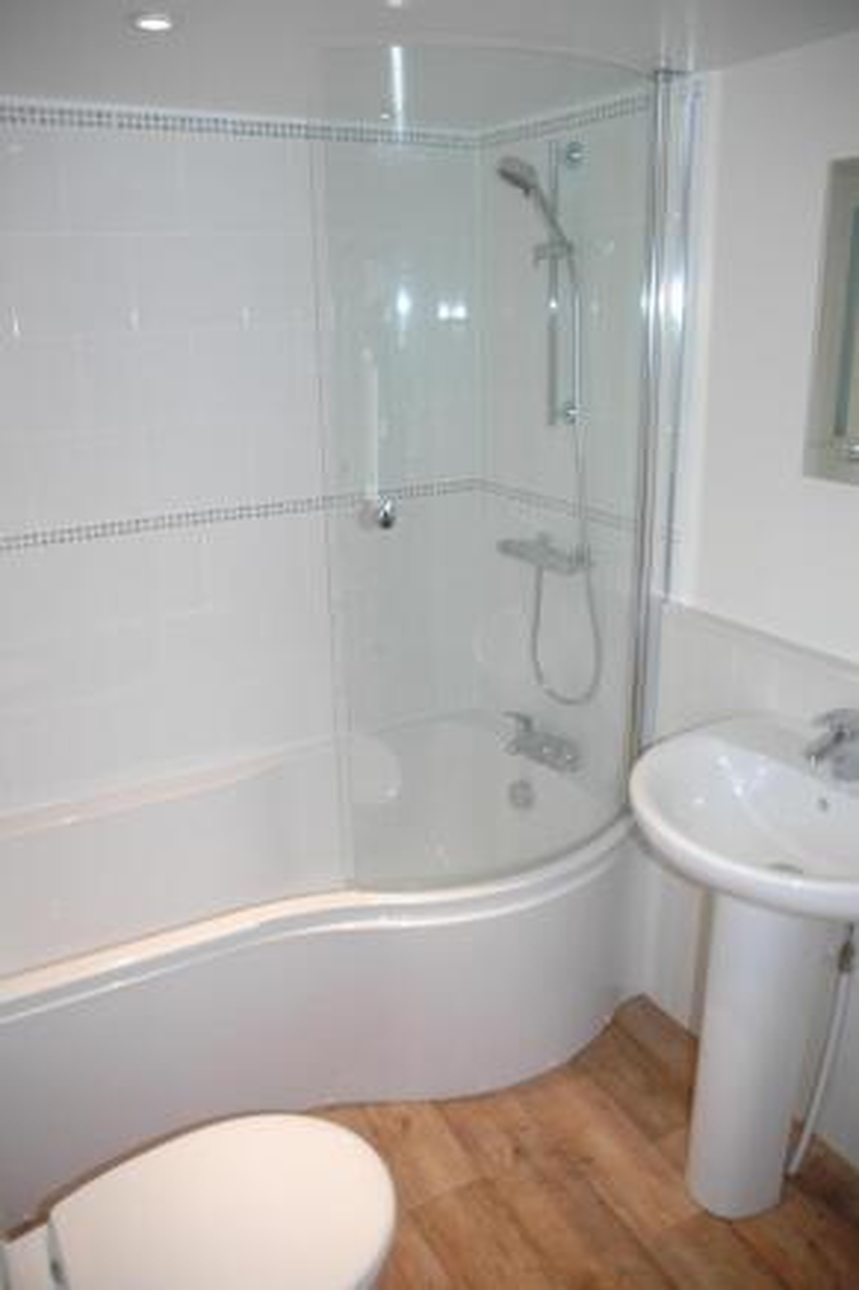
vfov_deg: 67.4
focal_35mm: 27
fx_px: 967
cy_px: 645
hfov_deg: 47.9
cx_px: 430
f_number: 3.5
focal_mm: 18
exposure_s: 1/80
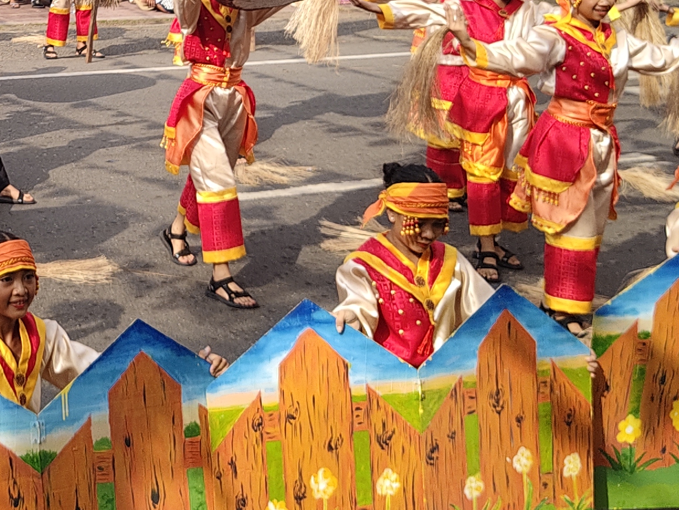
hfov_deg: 22.9
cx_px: -75
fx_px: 1569
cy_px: -153
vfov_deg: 17.3
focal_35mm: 80
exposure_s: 1/503
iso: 50
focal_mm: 5.56
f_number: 1.88
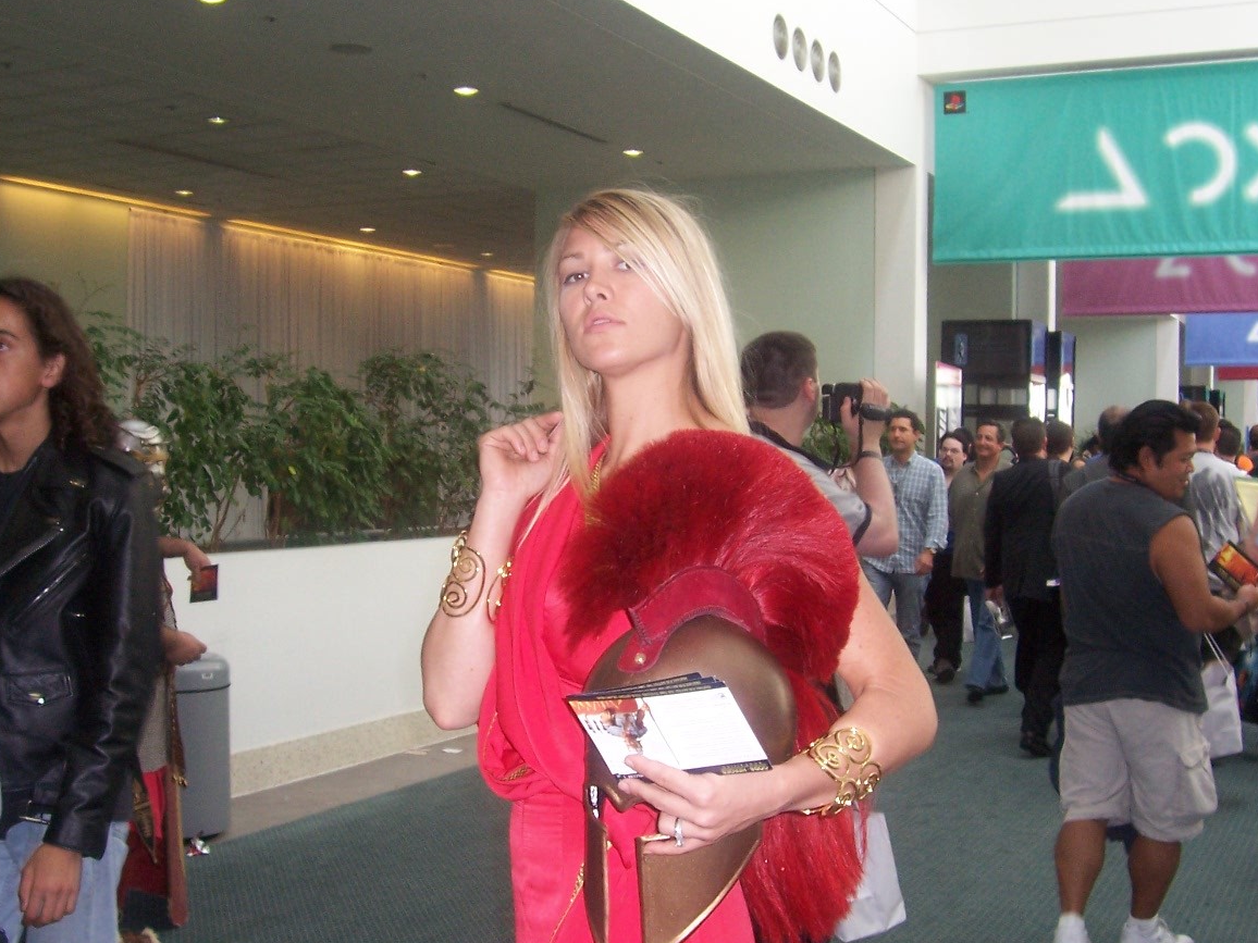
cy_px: 466
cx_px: 563
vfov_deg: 32.9
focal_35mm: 44
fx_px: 1599
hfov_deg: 42.9
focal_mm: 5.6
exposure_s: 1/60
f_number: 2.7
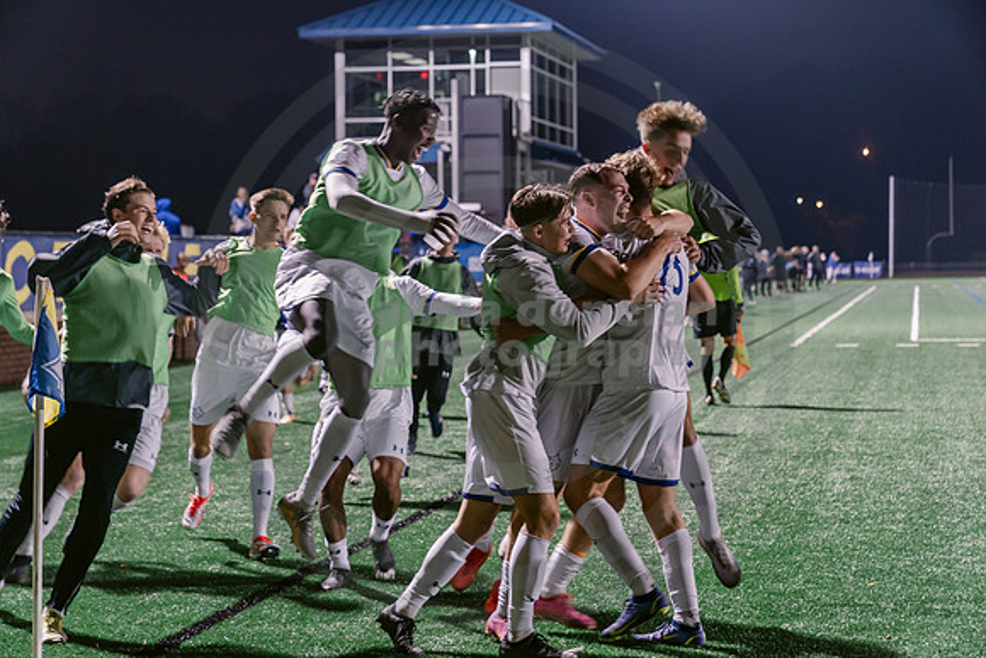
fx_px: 1918
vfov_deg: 19.5
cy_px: 329
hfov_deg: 28.8
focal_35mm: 70
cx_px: 493
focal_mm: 70
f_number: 3.5
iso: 2500
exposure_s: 1/125
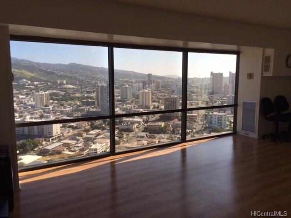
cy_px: 109
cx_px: 146
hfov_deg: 61.7
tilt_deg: -6.8
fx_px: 244
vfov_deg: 48.2
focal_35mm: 29
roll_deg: +0.5
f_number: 2.2
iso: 32
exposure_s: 1/293
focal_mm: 4.15
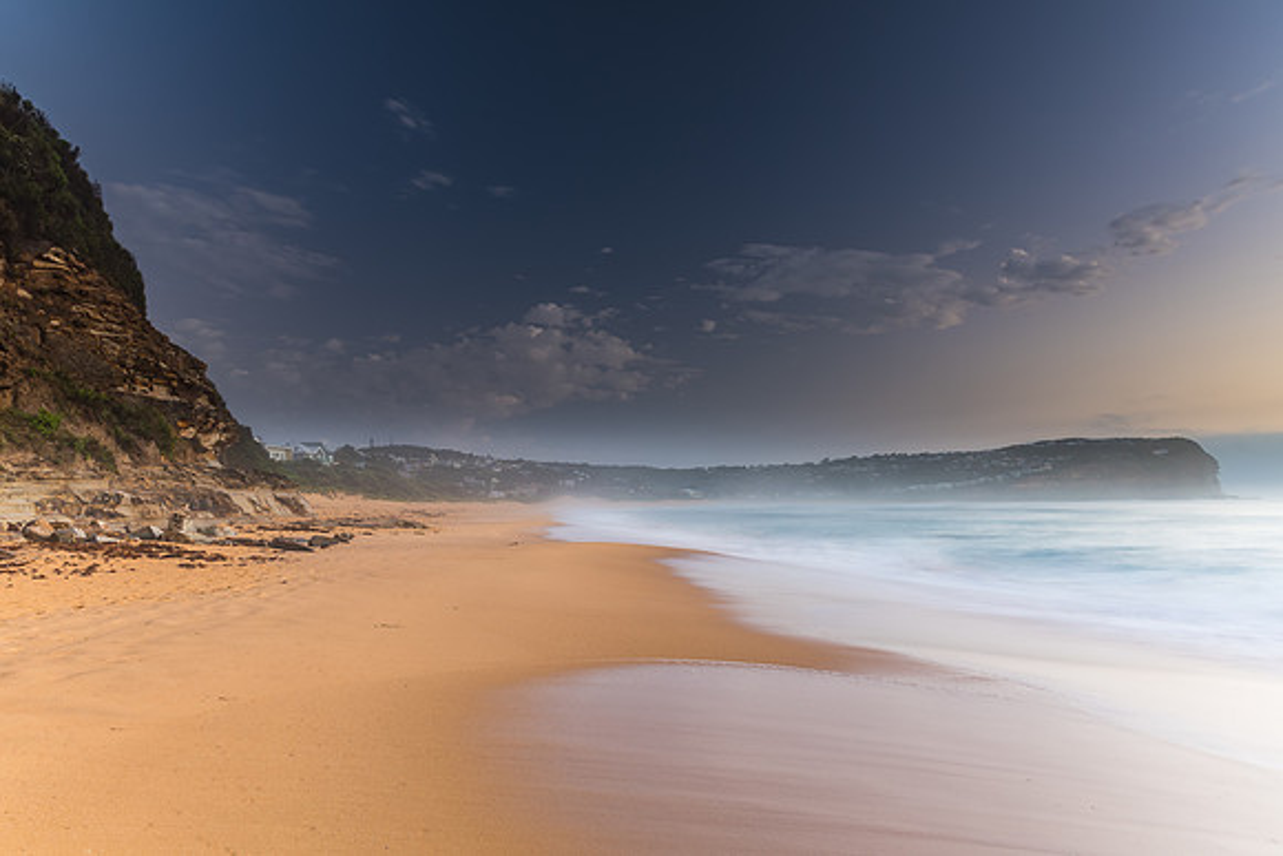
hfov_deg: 73.7
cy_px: 428
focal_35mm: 24
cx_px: 642
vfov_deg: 53.2
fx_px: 855
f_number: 10
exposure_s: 5
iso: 50
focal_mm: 16
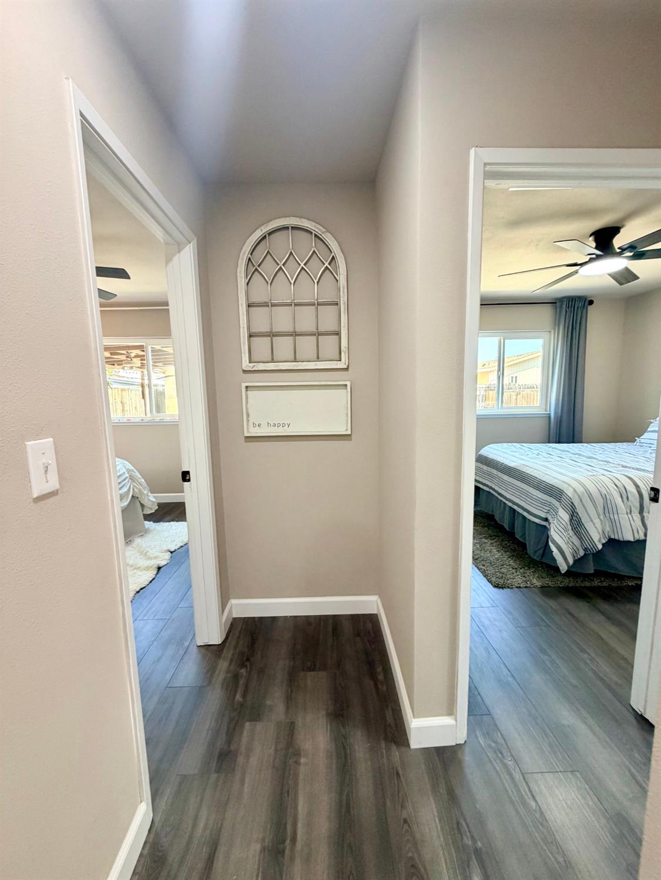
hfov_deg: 85.7
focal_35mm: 14
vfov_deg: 102.0
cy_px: 440
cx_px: 330
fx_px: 356
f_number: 2.2
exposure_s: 1/60
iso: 200
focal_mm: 2.22
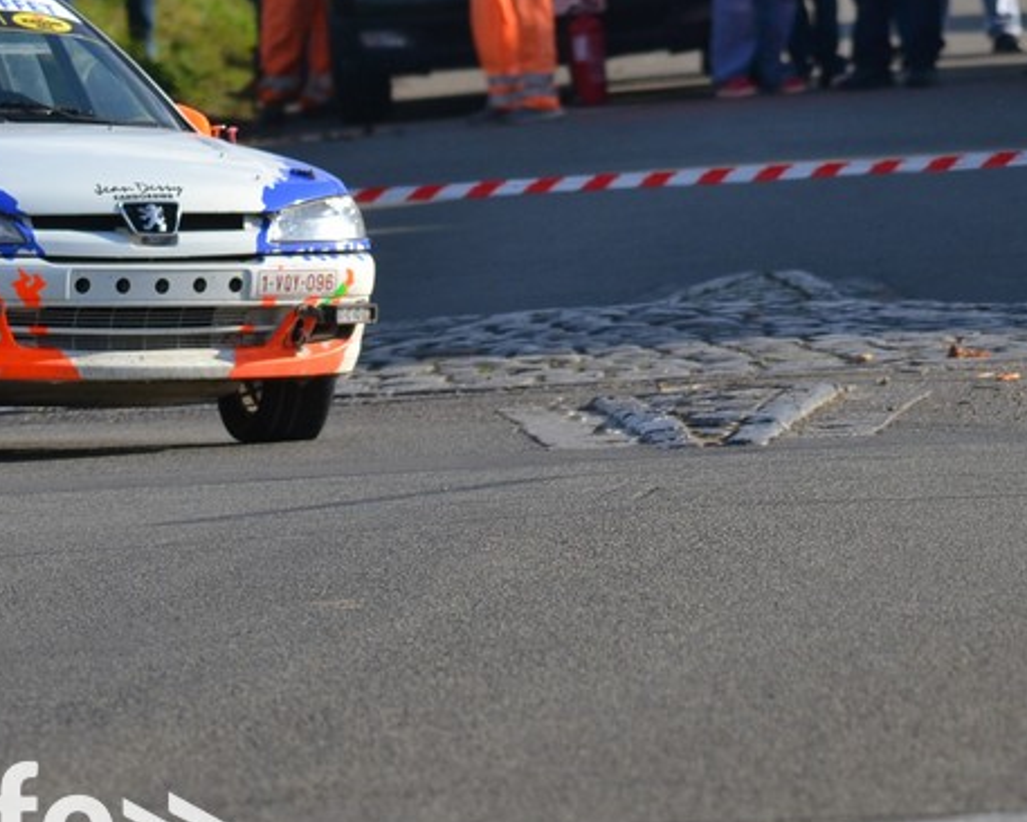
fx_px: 27793
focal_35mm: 914
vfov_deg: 1.7
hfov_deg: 2.1
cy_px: 325
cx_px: 56
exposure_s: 1/1250
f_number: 6
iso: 400
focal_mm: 290
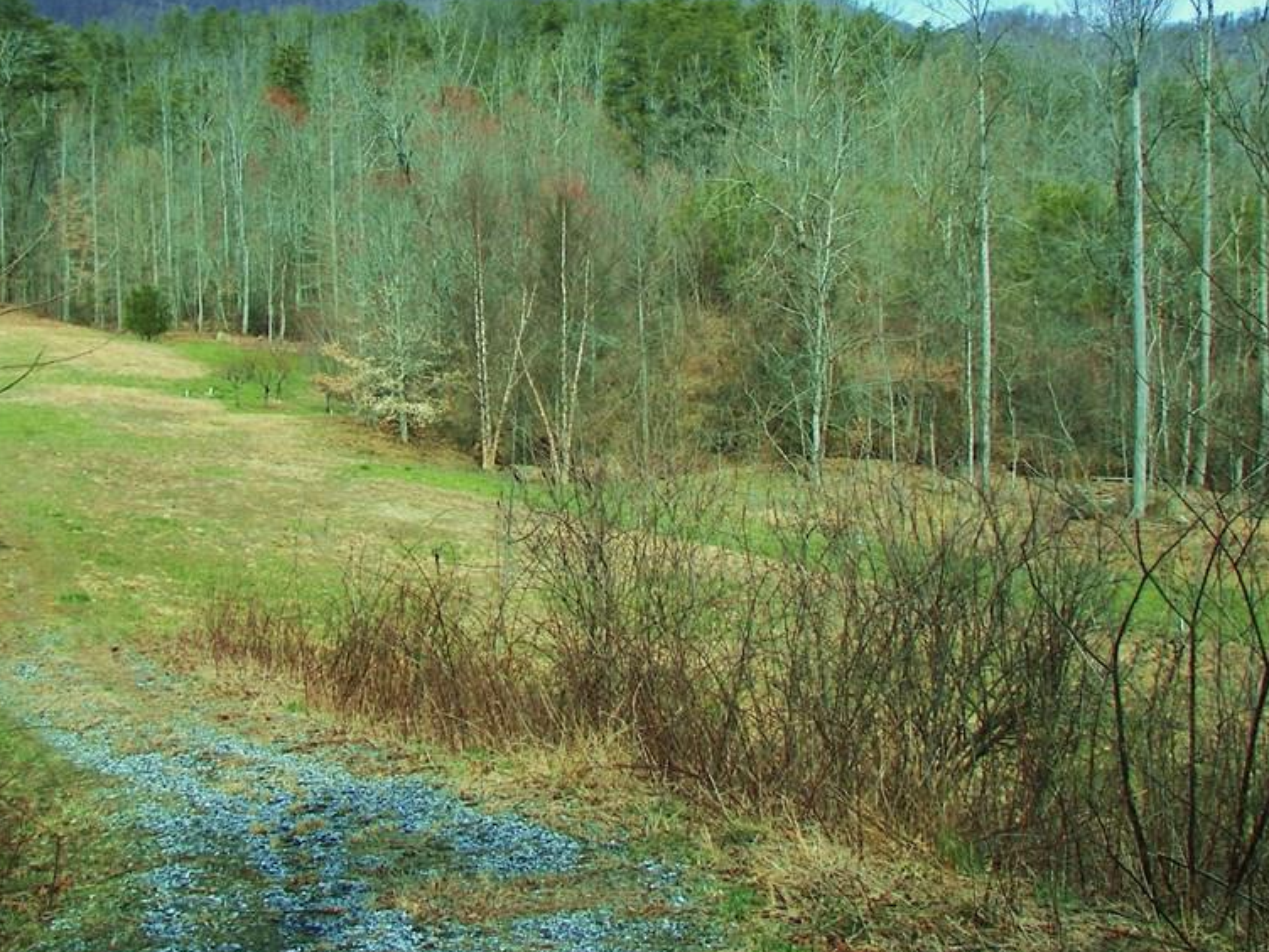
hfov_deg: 38.9
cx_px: 621
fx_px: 1796
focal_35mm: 49
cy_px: 329
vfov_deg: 29.5
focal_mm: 6
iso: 50
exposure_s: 1/500
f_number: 2.8
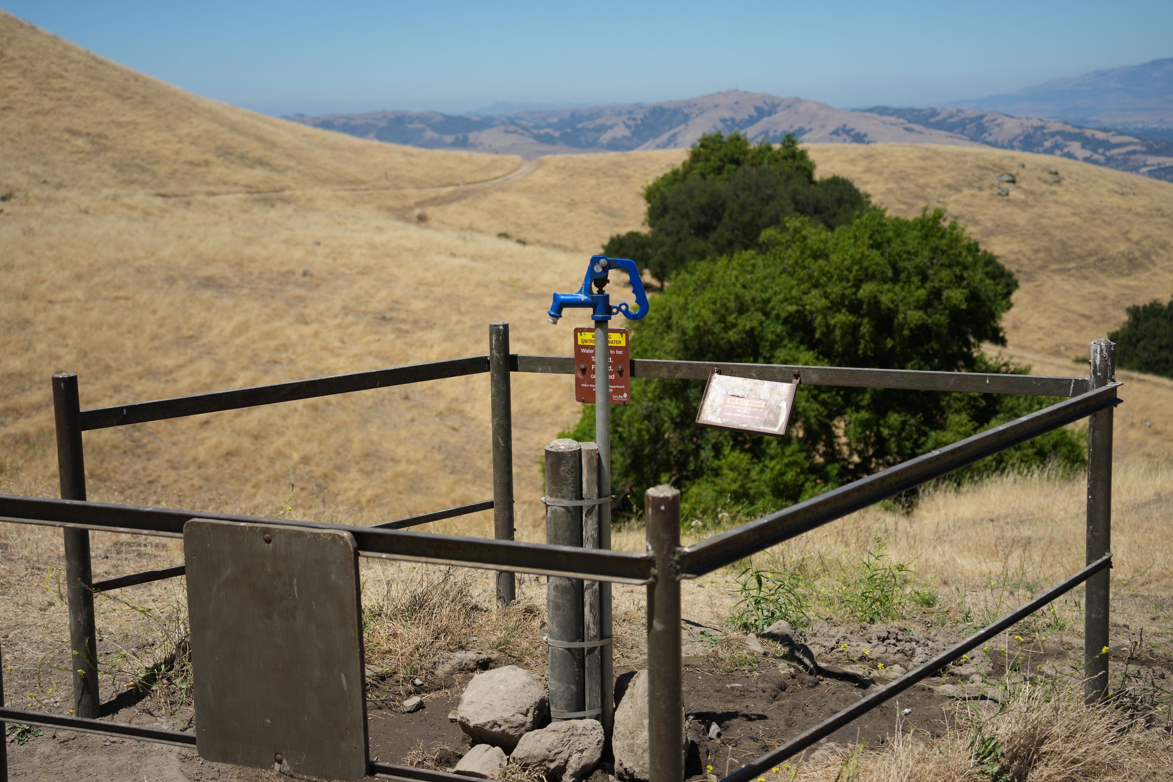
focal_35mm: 50
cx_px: 586
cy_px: 391
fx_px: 1629
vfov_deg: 27.0
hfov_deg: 39.6
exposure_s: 1/2500
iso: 250
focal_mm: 50
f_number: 4.5
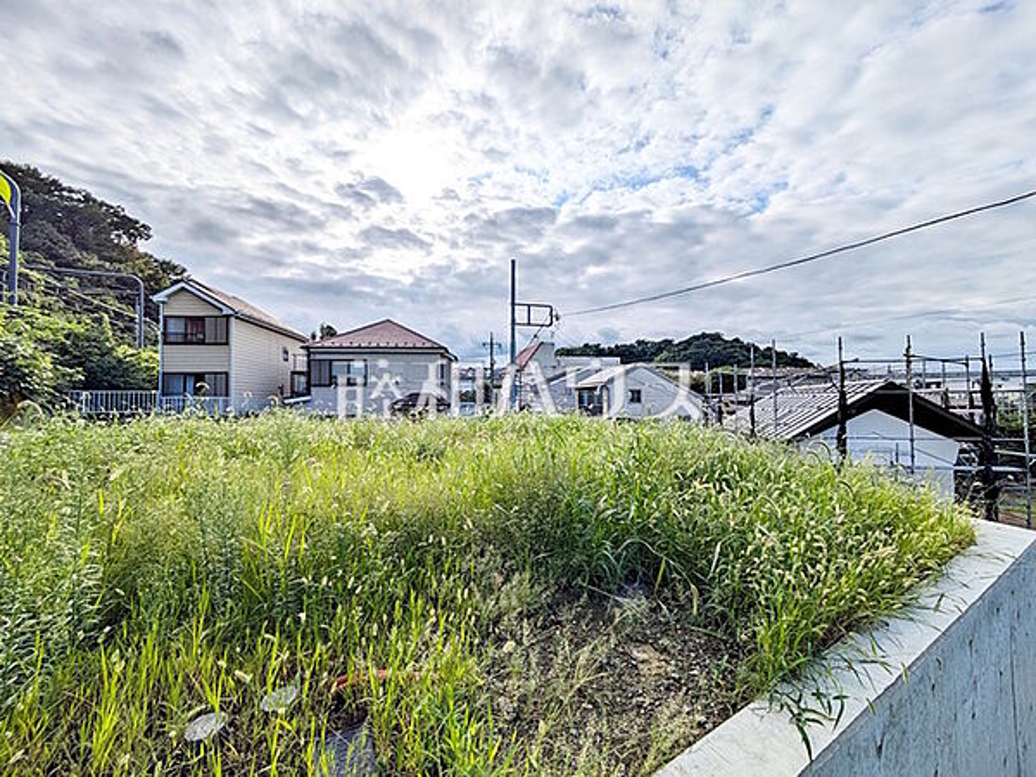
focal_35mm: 14
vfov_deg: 85.7
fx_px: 419
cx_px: 518
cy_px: 388
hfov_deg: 102.1
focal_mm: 1.83
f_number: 2.2
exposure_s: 1/6897
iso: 52
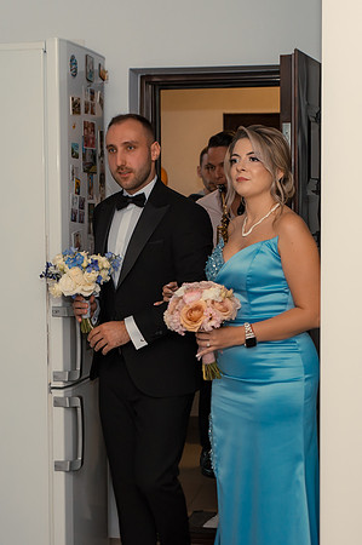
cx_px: 146
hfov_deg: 18.9
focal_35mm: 72
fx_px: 1088
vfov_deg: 28.1
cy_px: 238
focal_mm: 42
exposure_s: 1/125
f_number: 3.5
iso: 800
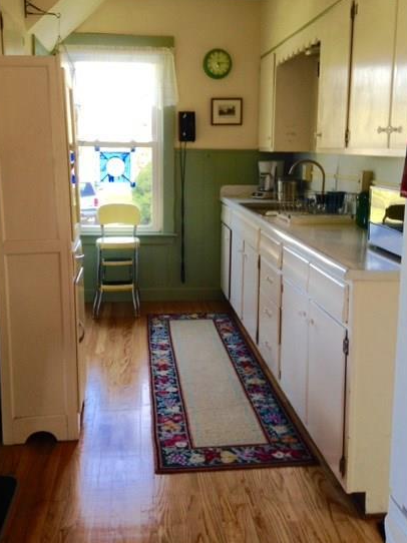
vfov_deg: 47.7
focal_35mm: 39
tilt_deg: -9.4
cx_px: 196
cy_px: 230
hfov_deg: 36.8
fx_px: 612
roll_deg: +1.0
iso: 50
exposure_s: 1/24
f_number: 2.4
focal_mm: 4.12
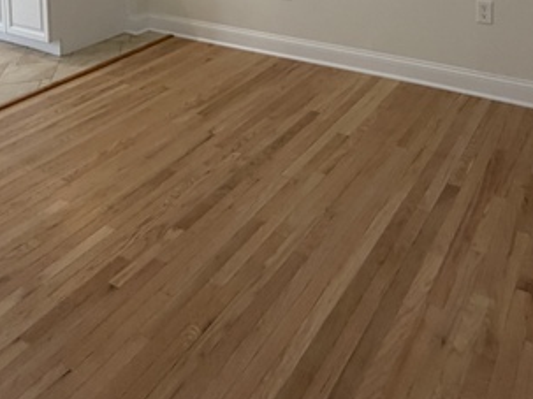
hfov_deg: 49.6
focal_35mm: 37
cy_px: -120
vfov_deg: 30.5
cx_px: 334
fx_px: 569
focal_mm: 2.22
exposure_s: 1/120
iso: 160
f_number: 2.2
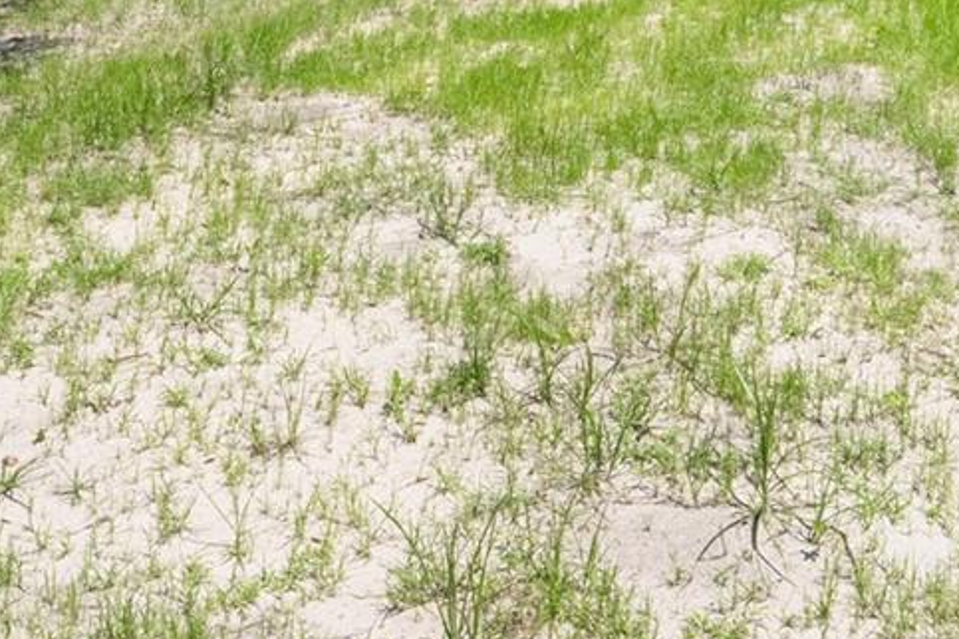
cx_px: 528
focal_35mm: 53
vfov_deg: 22.5
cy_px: -214
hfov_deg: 37.5
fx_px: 1412
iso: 1600
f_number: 20
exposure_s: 1/200
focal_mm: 16
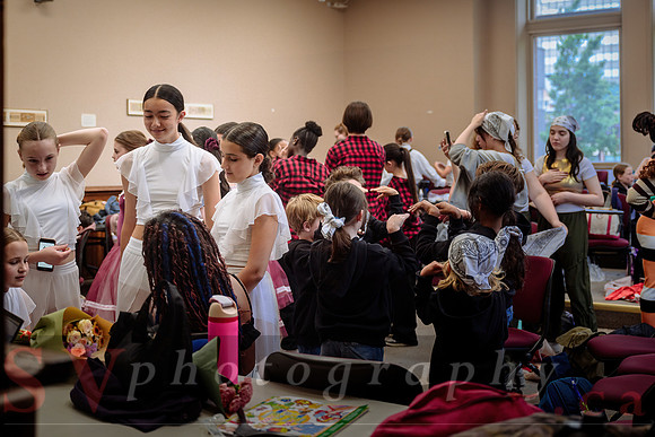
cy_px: 150
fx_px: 909
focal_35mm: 50
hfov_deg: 39.6
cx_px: 326
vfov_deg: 26.9
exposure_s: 1/160
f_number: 2.8
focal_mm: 38
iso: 500
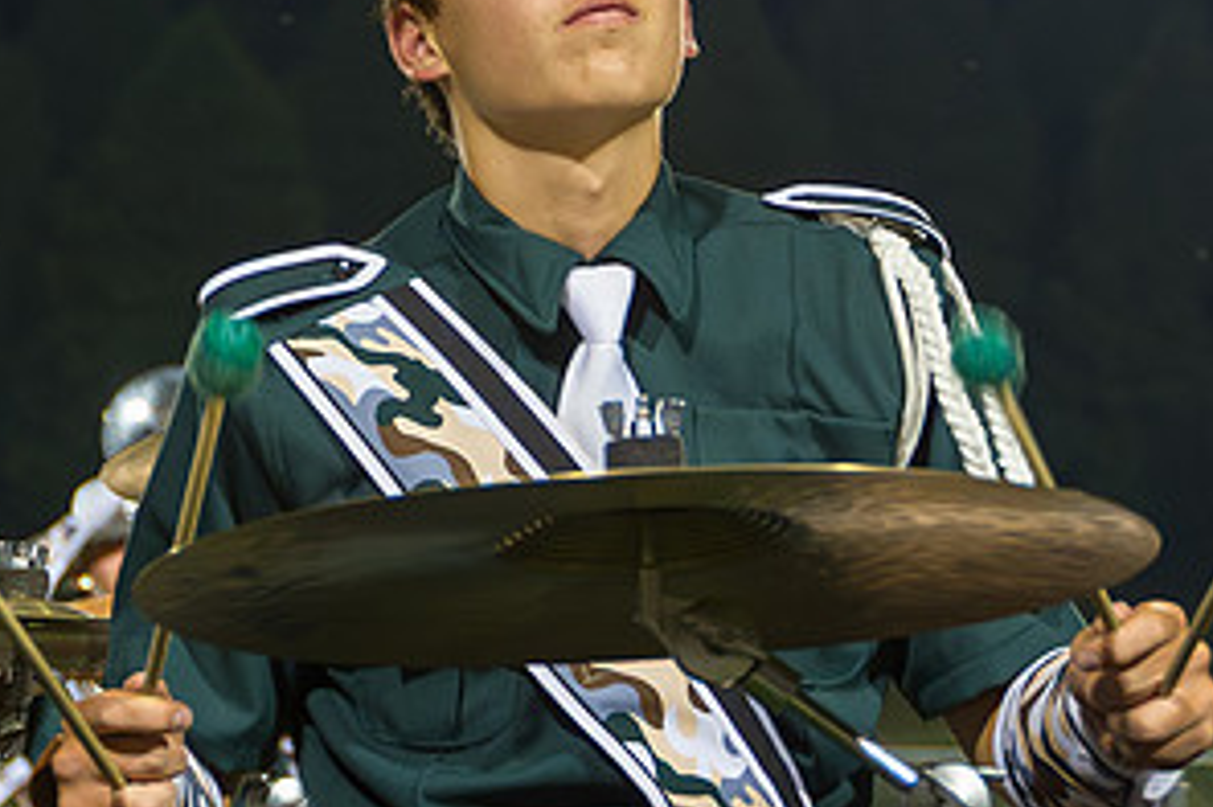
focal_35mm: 217
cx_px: 620
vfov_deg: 6.3
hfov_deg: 9.5
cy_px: 153
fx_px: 7307
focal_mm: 82
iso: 3200
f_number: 5.3
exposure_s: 1/160
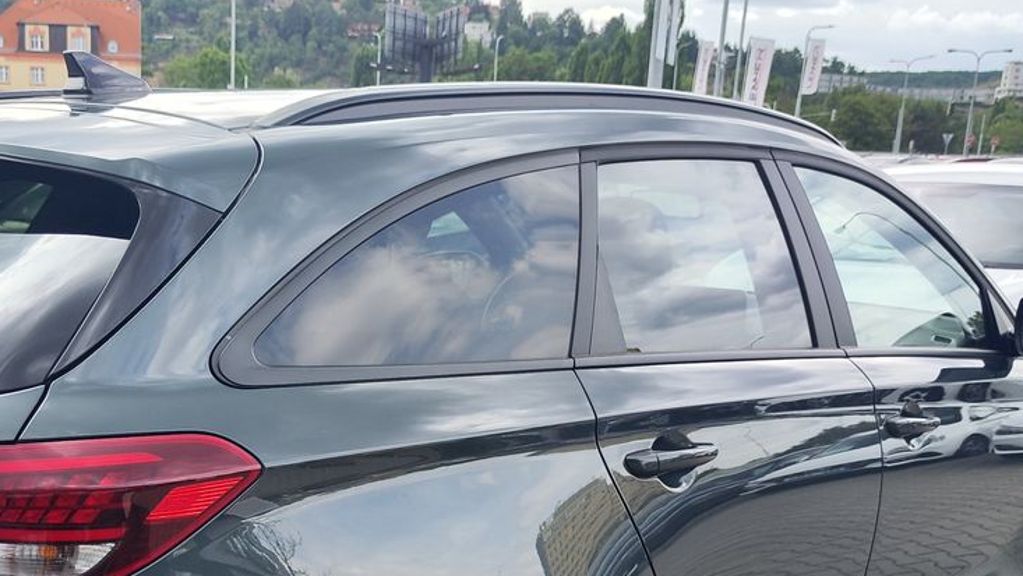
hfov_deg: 48.3
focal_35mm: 41
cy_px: 577
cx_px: 315
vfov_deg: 27.4
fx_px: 1113
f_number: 1.69
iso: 50
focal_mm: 7.01
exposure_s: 1/429
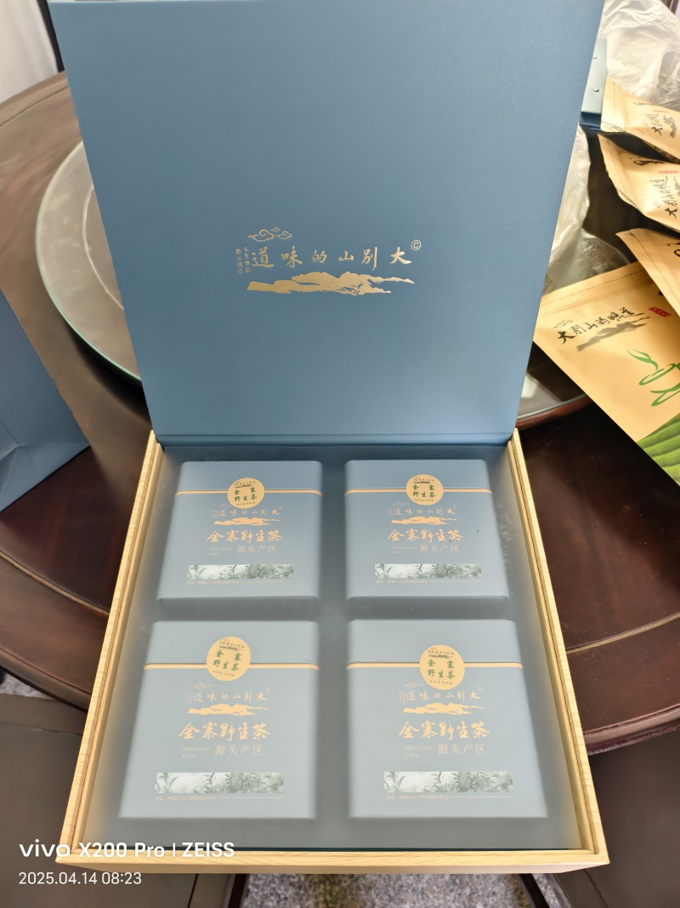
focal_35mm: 23
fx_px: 603
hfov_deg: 58.9
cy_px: 454
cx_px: 340
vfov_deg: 73.9
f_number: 1.57
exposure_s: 1/1271
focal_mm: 6.54
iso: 7419
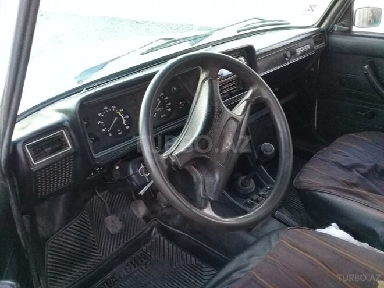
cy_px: 144
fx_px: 344
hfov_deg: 58.4
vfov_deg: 45.4
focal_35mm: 31
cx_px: 192
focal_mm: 3.3
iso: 200
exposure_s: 1/25
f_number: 2.2
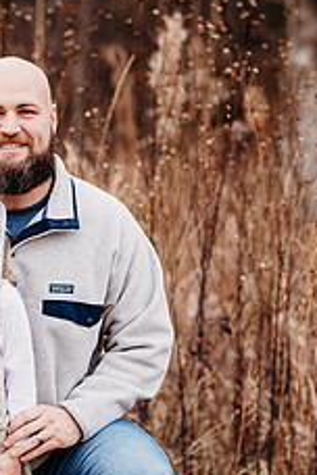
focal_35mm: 168
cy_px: 273
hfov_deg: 8.2
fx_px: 2219
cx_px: 44
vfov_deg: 12.2
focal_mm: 85
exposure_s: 1/320
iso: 125
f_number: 2.5
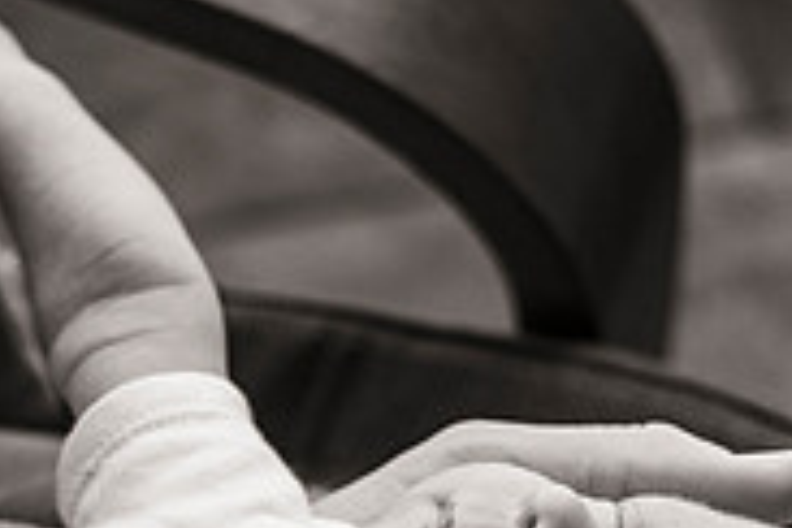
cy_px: 685
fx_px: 3630
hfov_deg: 12.4
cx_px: 183
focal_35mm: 165
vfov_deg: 8.2
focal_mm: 50
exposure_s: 1/400
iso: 1000
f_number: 3.2
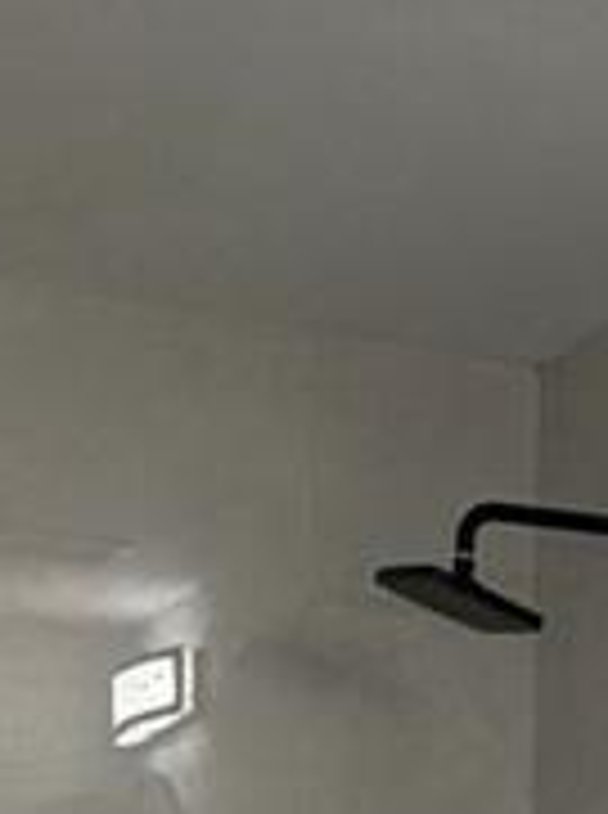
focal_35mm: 93
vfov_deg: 18.1
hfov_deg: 15.4
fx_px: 2186
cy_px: 1327
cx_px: 658
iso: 125
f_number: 2.2
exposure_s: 1/120
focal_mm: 2.22
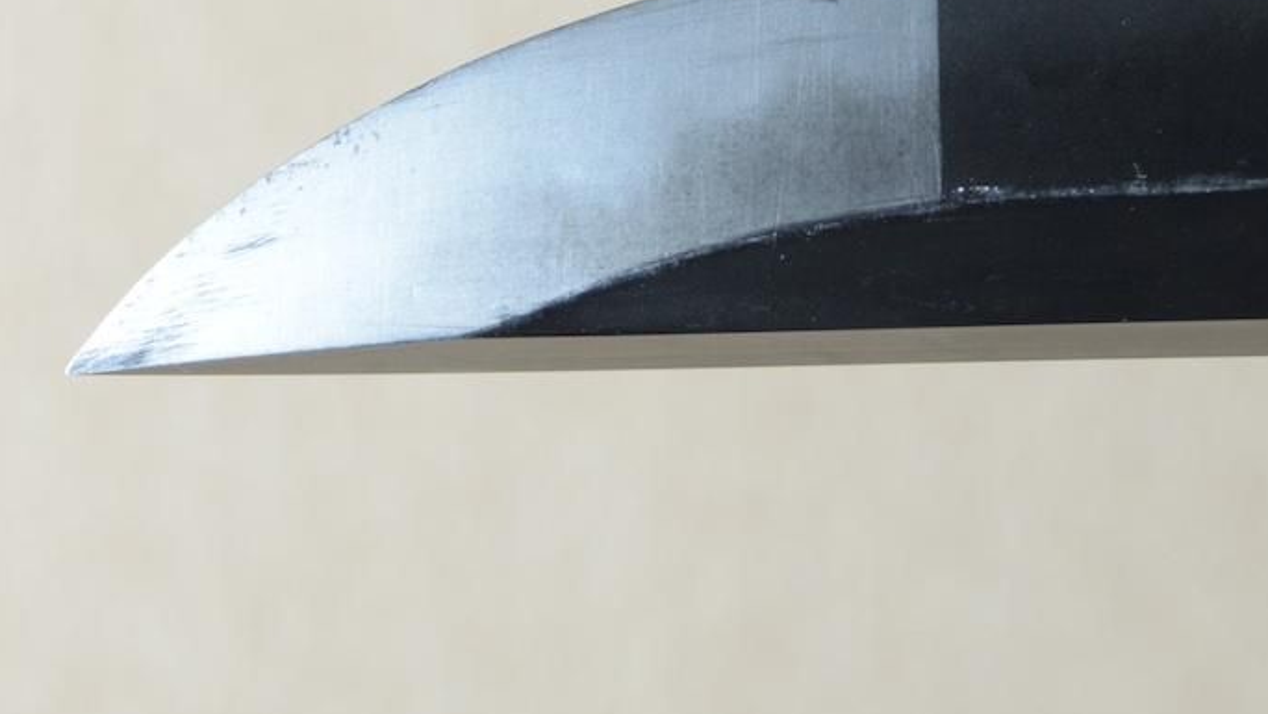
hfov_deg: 8.4
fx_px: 8642
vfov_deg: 4.7
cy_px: 92
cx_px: 932
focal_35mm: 257
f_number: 11
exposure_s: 1/2
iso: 400
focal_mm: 80
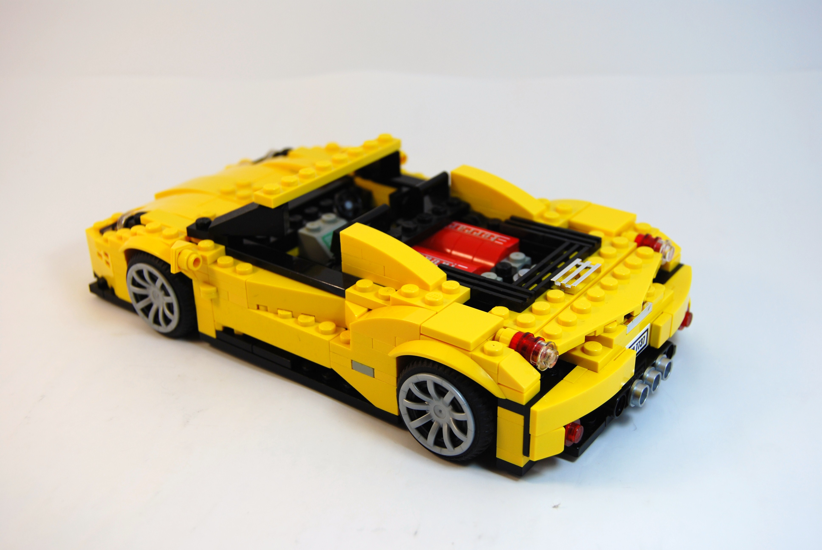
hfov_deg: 42.3
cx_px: 411
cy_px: 275
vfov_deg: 29.0
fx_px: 1063
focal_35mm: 46
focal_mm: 31
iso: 100
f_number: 5.6
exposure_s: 1/125
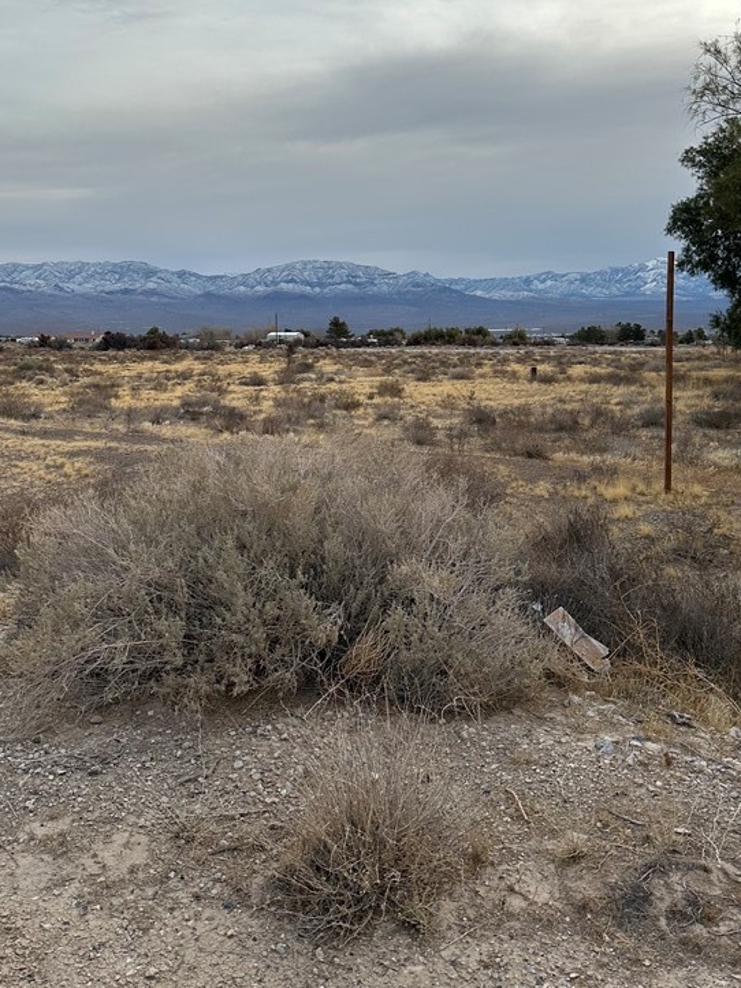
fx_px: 971
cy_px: 376
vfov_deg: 53.4
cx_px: 323
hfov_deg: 41.7
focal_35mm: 34
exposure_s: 1/4762
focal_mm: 6.86
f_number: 1.78
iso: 80
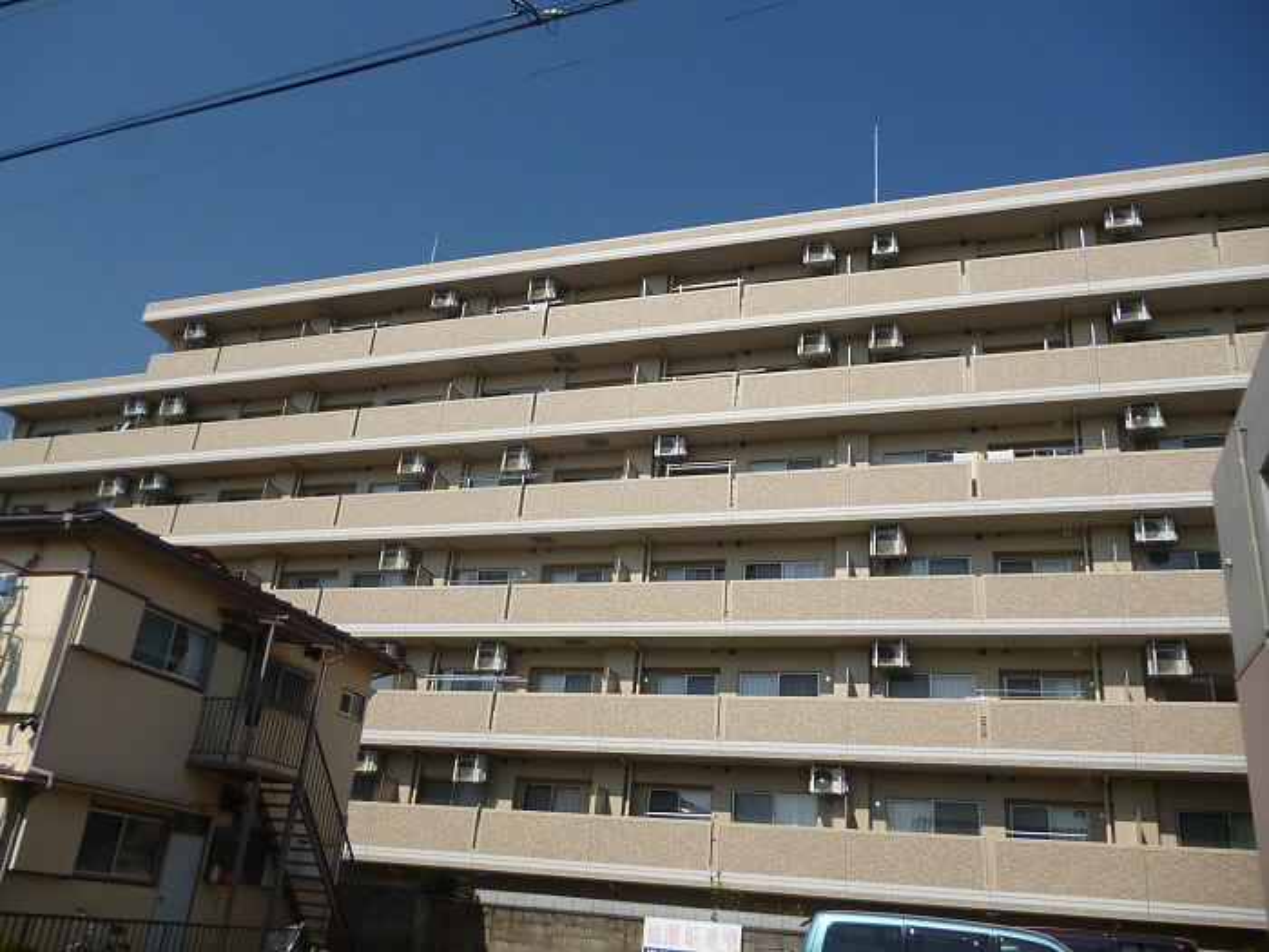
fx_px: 1026
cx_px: 634
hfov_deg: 63.4
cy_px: 476
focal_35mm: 28
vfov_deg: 49.7
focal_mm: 5
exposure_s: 1/200
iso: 100
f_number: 9
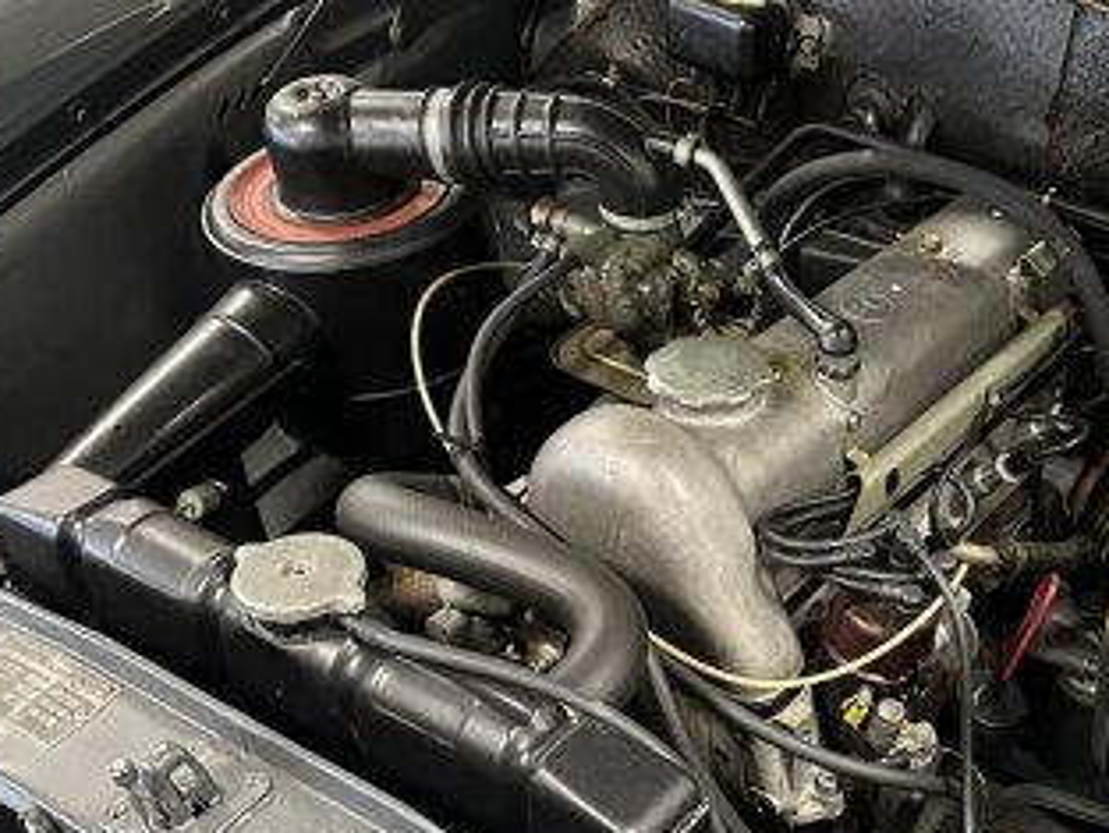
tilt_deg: -38.4
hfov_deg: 37.3
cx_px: 911
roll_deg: +0.5
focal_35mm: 49
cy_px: 510
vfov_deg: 29.6
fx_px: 1570
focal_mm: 6.86
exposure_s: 1/50
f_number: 1.78
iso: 640
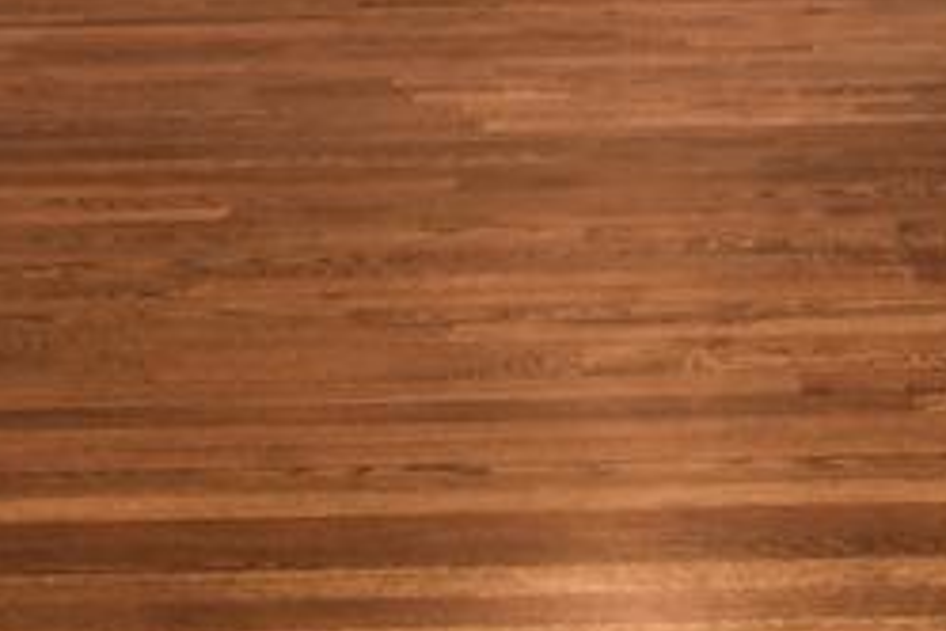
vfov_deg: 15.7
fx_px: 1944
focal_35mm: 74
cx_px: 813
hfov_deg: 26.6
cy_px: -511
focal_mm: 12
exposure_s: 1/60
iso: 450
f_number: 4
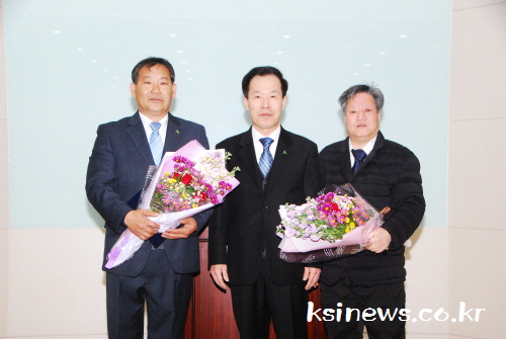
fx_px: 887
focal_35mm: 63
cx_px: 253
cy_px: 170
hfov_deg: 31.8
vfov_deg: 21.6
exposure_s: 1/160
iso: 1250
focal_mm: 42
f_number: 8
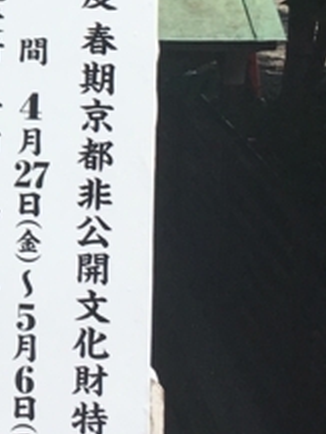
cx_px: -300
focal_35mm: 137
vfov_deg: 14.0
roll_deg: -0.2
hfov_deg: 10.1
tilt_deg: -1.7
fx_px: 1719
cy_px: -72
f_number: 2.2
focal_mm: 4.15
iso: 25
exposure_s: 1/3846
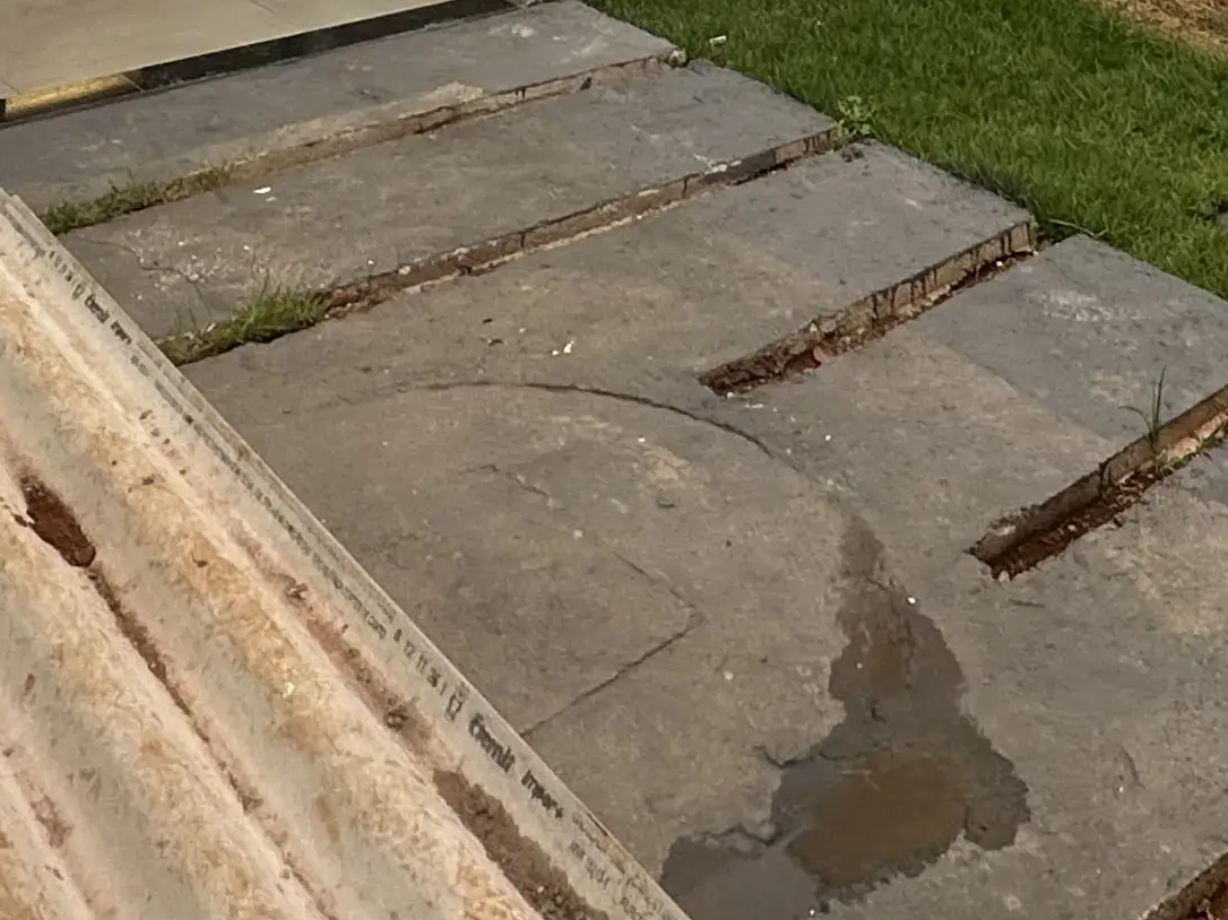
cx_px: 822
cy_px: -711
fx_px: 1844
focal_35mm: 52
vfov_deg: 20.4
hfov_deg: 36.4
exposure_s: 1/267
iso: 40
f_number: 2.2
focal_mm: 2.22
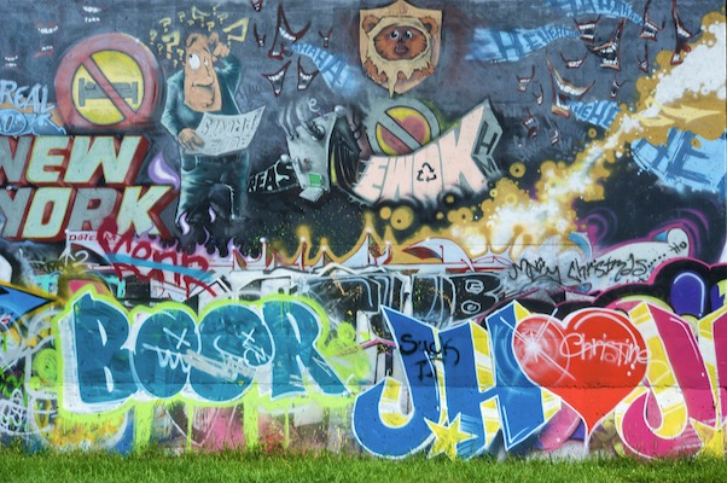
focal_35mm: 60
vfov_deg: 22.6
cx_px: 364
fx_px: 1210
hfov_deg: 33.4
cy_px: 242
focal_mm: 60
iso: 200
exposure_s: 1/30
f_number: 32
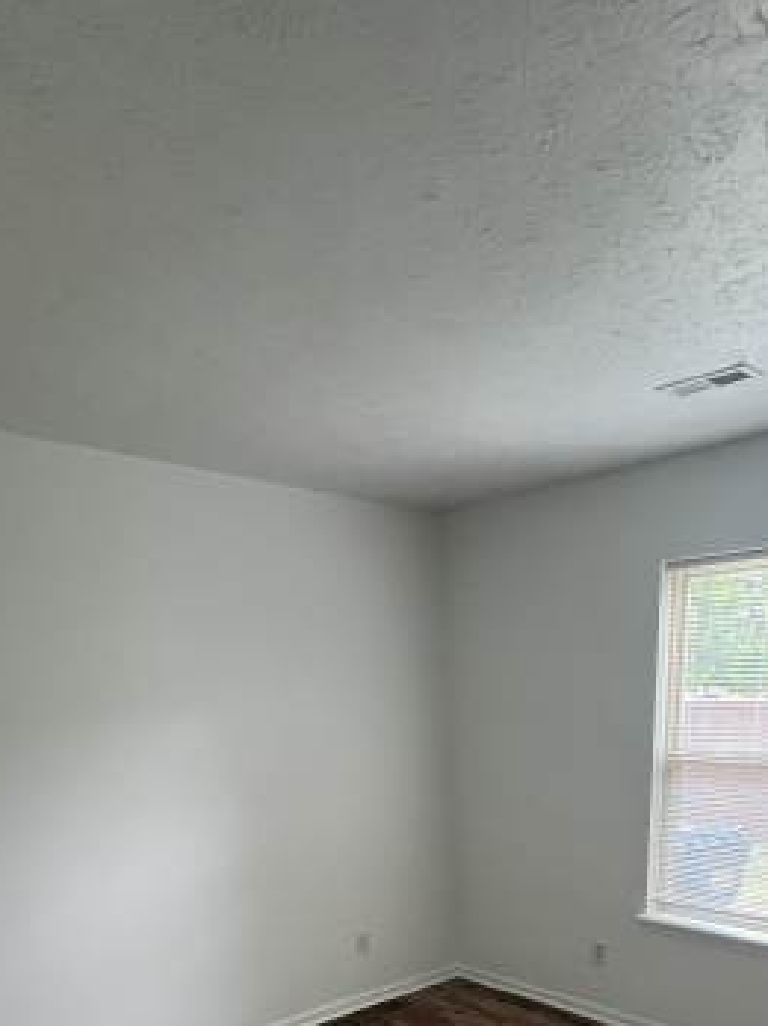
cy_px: 977
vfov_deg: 56.6
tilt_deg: -17.3
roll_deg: +2.8
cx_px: 508
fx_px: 740
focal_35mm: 25
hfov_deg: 53.8
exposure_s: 1/120
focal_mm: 1.57
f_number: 1.8
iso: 200
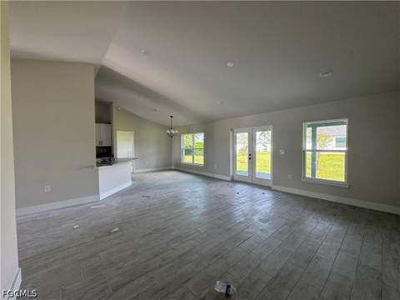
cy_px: 150
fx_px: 162
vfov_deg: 85.7
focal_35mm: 14
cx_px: 200
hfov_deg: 102.1
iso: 80
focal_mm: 2.22
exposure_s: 1/99
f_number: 2.2
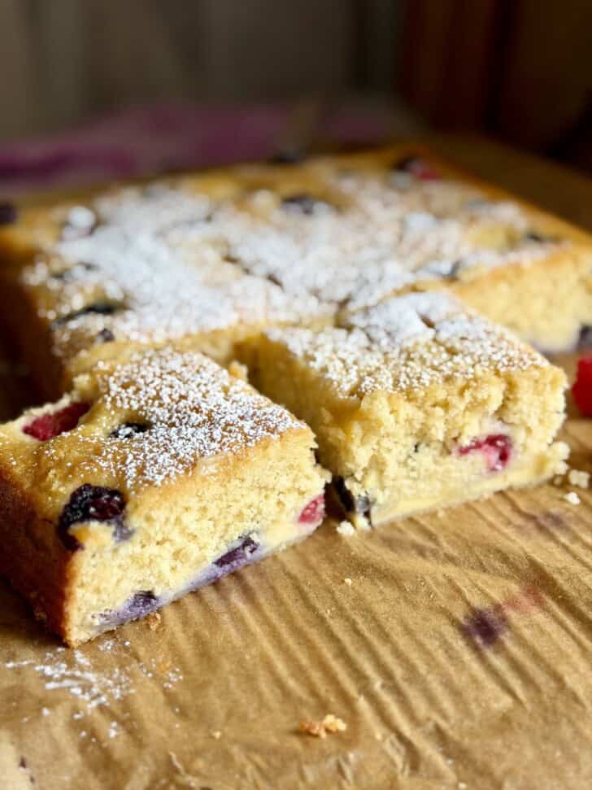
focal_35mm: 48
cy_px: 395
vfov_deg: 39.7
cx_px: 296
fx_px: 1095
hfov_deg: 30.3
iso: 64
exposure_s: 1/121
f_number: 1.8
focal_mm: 6.8
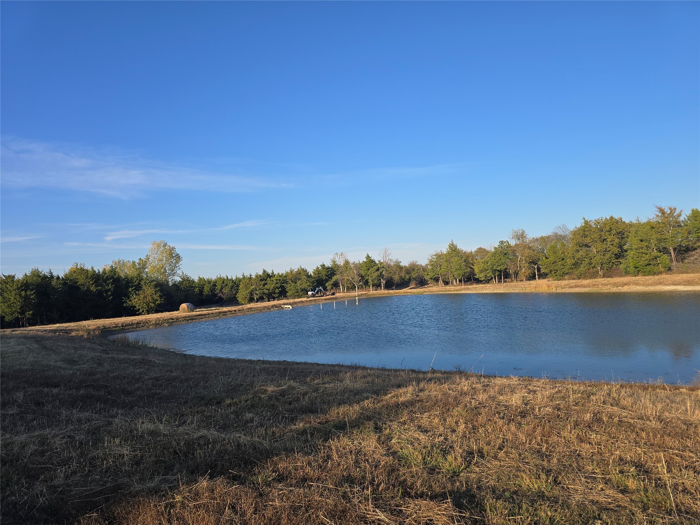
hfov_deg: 73.9
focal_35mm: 23
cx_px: 350
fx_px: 465
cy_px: 262
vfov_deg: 58.9
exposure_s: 1/572
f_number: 1.7
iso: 12
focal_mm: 6.3
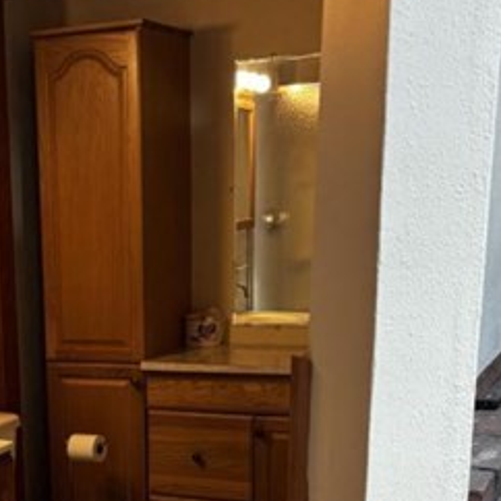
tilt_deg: -10.9
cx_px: 29
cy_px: 499
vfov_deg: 22.8
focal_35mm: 73
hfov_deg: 22.9
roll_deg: +1.6
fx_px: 1195
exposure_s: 1/60
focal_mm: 5.96
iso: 160
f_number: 1.6
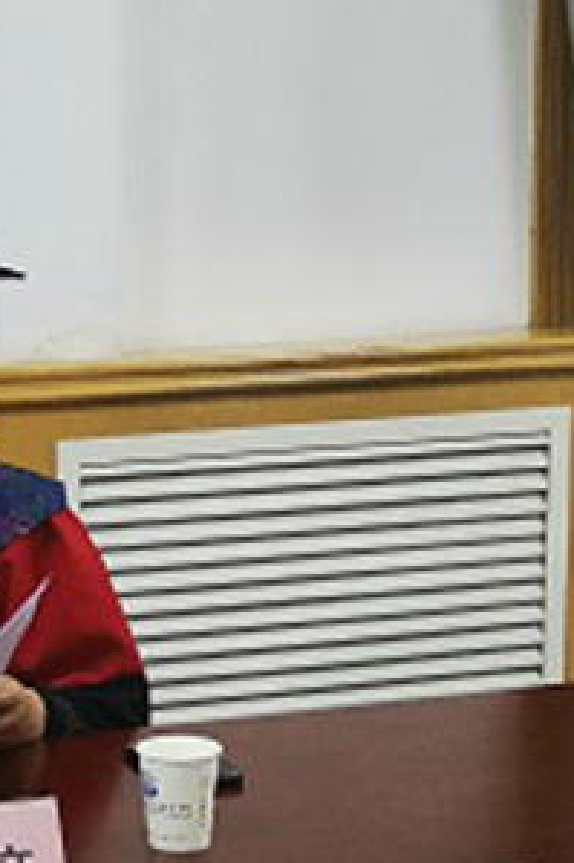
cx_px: -29
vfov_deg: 21.2
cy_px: 528
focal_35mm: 96
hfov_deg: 14.0
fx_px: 2298
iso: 100
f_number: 1.8
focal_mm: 3.95
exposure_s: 1/50
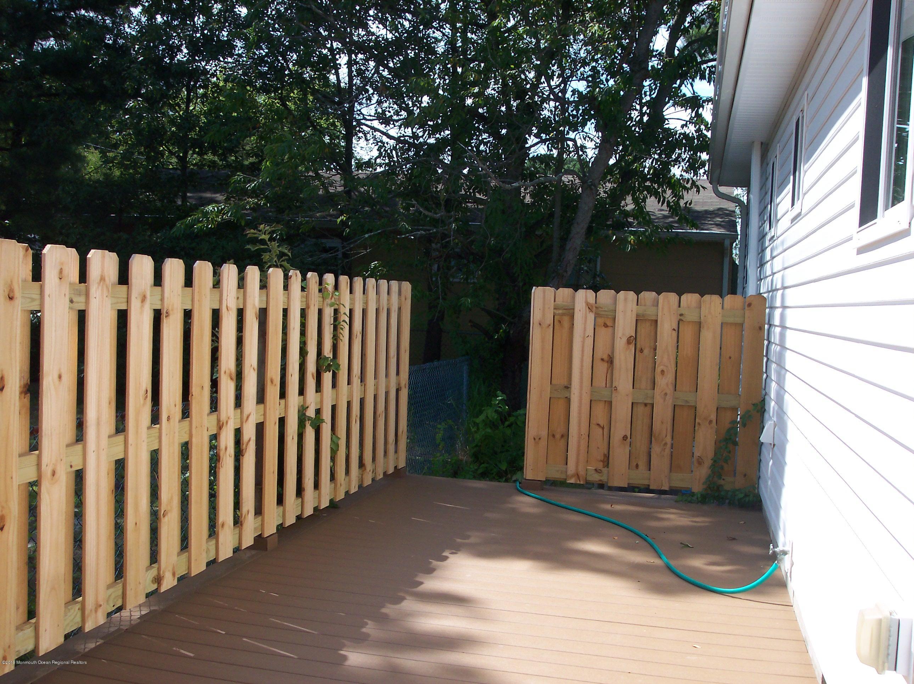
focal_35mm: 38
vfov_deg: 37.7
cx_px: 457
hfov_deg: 49.0
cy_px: 342
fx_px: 1003
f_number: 4.8
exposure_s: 1/350
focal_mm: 8
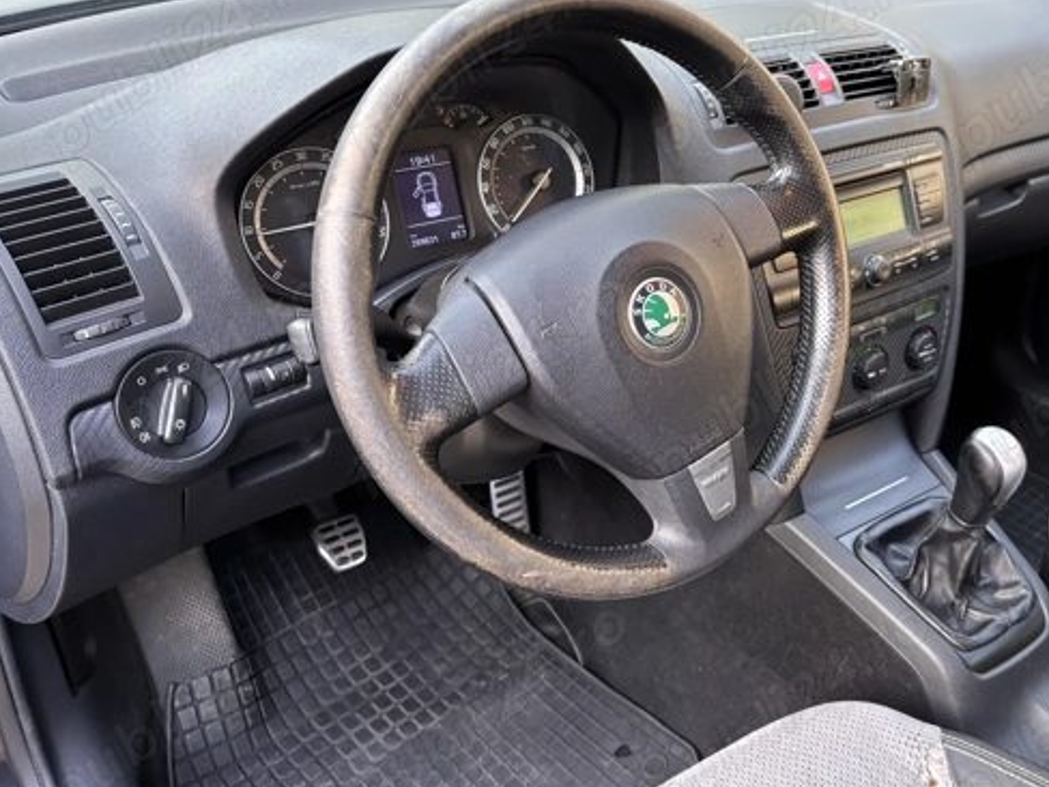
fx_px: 970
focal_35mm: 32
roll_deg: -3.1
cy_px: 404
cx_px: 638
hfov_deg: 56.3
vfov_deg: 44.2
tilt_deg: -29.3
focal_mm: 5.96
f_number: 1.6
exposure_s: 1/60
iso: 200
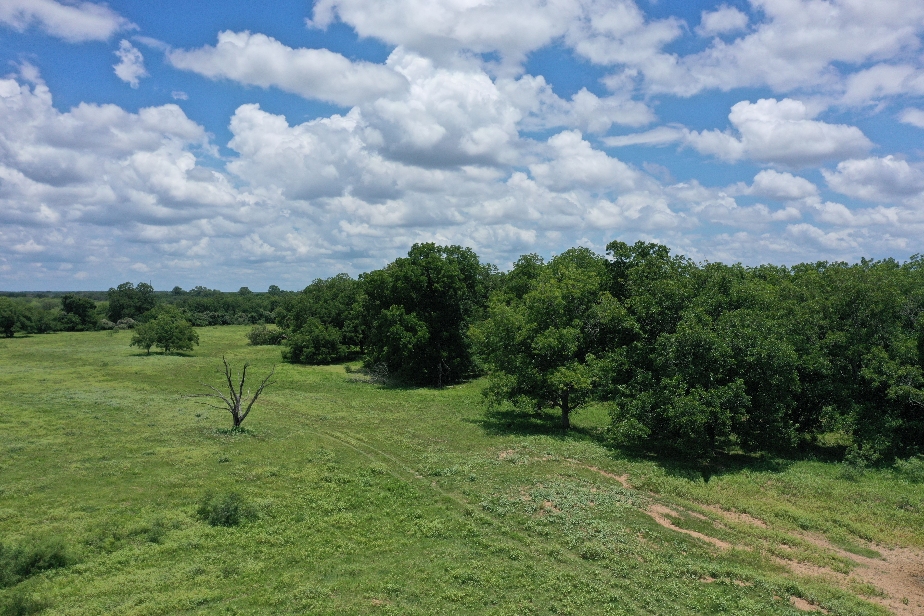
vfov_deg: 46.4
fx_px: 719
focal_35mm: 28
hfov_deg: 65.5
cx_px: 462
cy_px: 308
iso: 100
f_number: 5
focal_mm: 10.26
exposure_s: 1/80
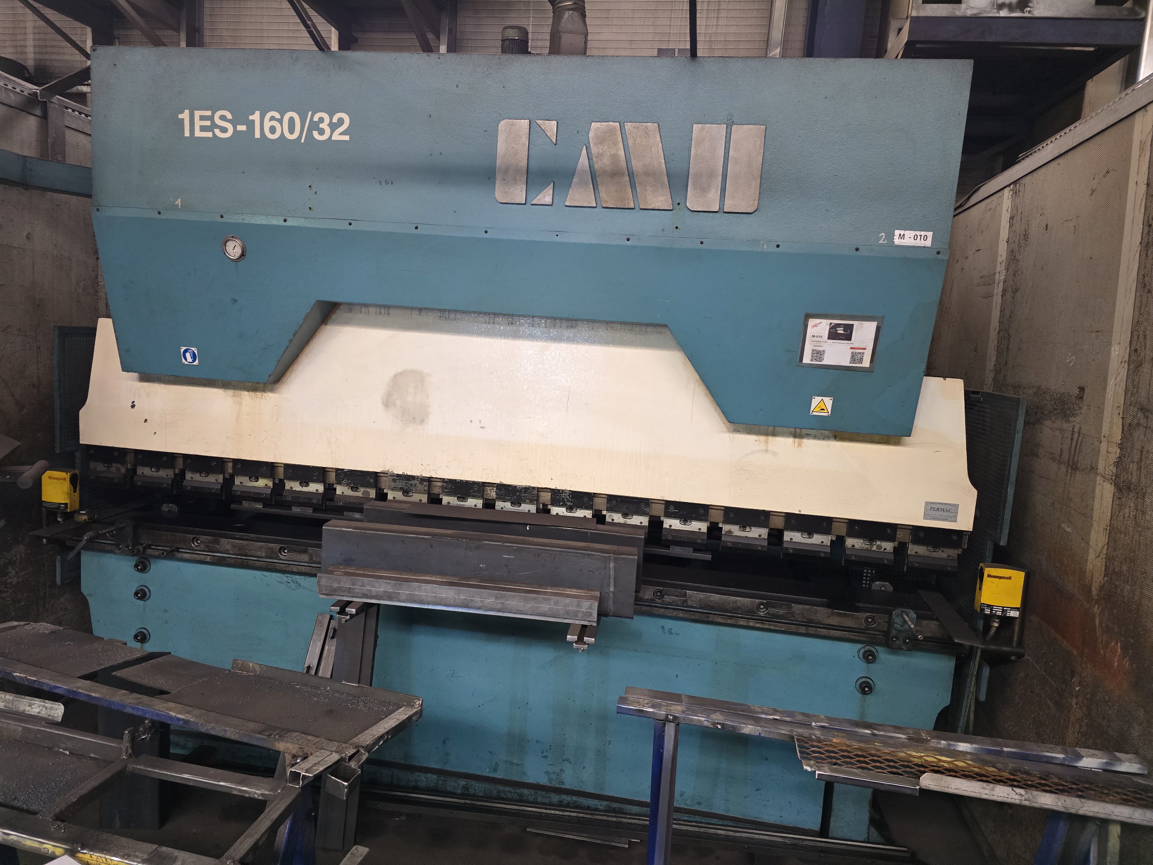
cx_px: 576
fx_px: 766
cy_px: 432
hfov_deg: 73.9
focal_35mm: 23
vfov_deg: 58.9
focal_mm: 6.3
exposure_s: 1/120
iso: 800
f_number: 1.7
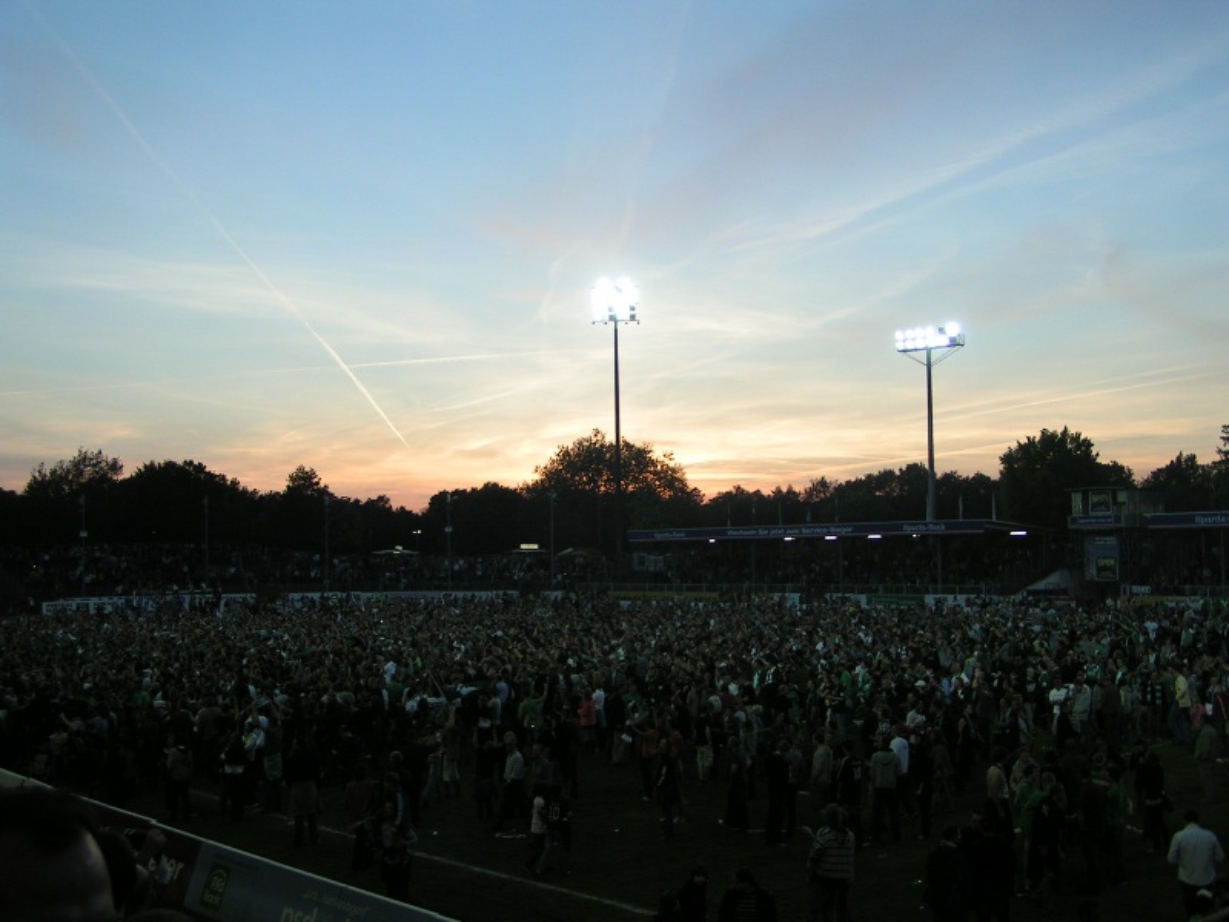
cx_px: 614
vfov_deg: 37.7
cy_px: 461
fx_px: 1349
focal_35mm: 38
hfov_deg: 49.0
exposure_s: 1/80
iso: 50
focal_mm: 5.8
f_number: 4
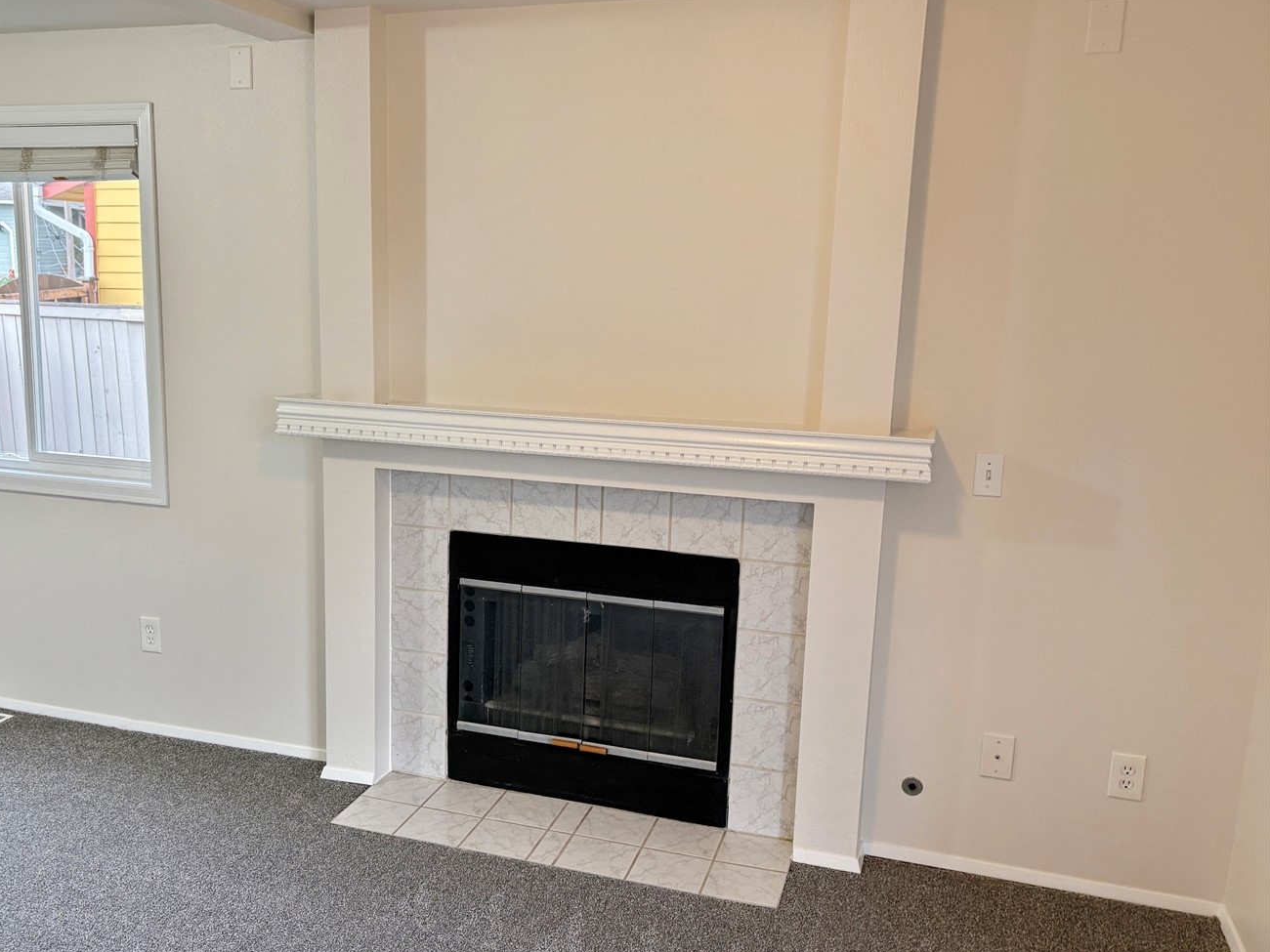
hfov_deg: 56.3
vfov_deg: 44.1
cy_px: 504
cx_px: 490
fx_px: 1174
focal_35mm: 32
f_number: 1.6
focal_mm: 5.96
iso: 125
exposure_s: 1/120
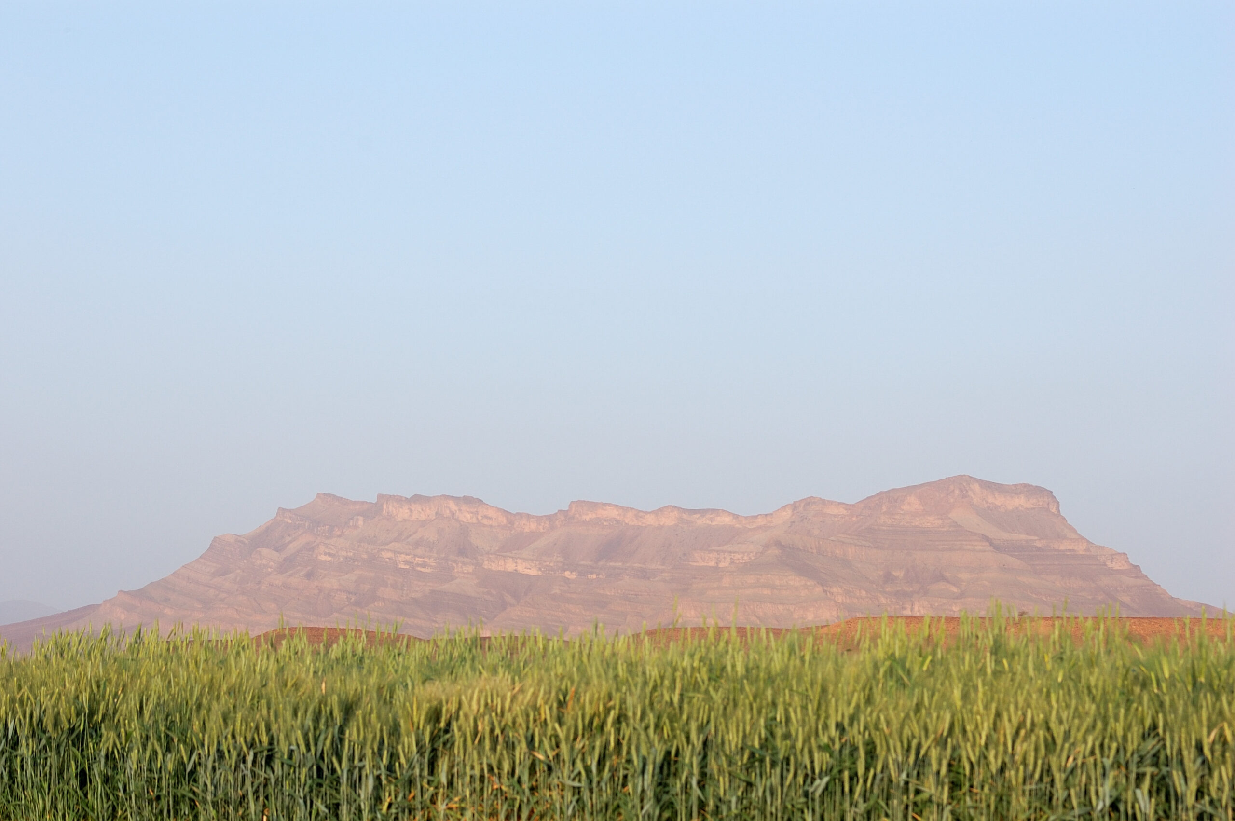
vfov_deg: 11.4
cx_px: 618
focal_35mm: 120
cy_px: 410
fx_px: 4113
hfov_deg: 17.1
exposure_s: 1/250
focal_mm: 80
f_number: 8
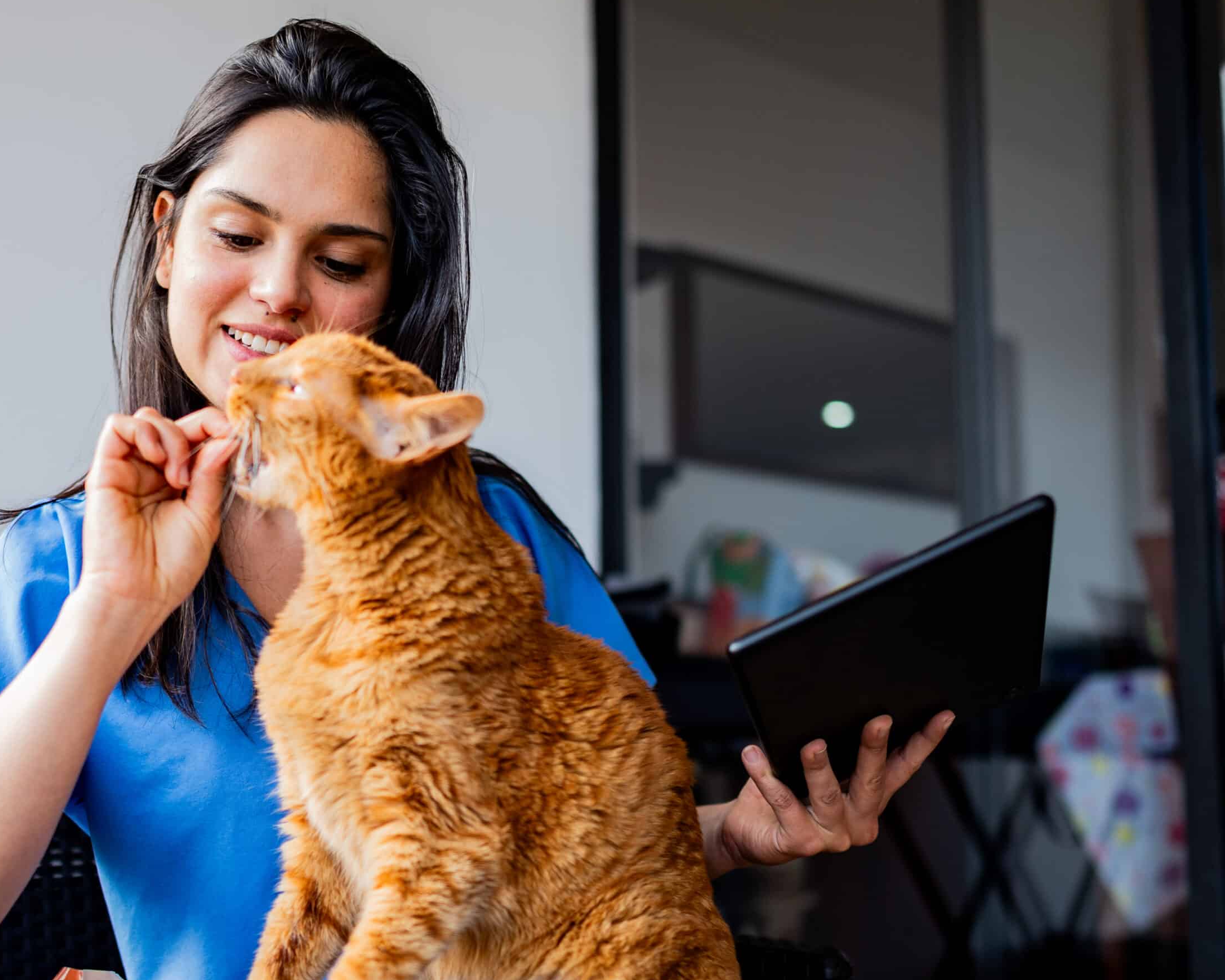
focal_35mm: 42
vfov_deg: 35.5
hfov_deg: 42.8
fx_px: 1523
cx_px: 351
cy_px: 604
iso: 80
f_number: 1.4
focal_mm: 24
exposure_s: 1/640
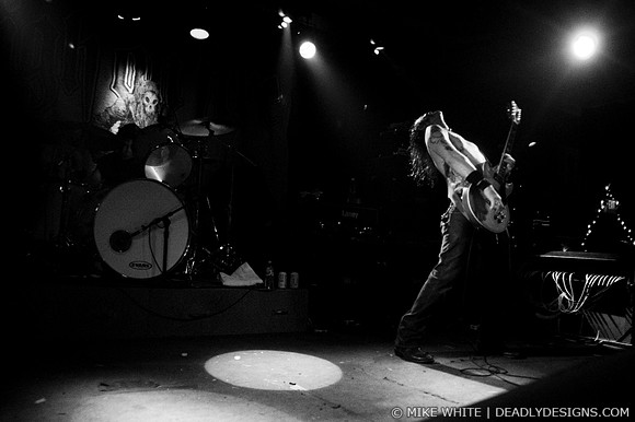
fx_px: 529
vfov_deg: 43.6
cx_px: 318
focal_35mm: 30
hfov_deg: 62.0
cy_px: 211
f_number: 2.8
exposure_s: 1/50
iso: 800
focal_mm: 20
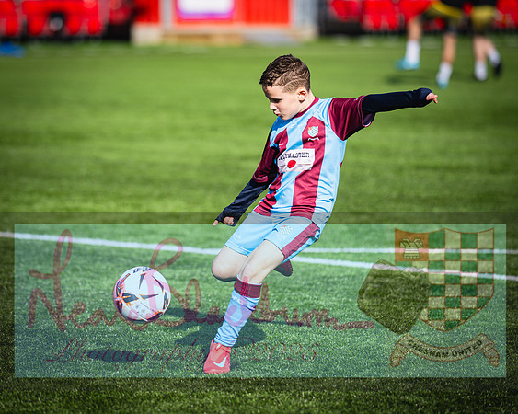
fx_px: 3490
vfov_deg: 6.8
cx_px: 224
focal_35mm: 228
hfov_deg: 8.5
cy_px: 207
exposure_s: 1/3200
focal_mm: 135
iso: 80
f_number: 1.8
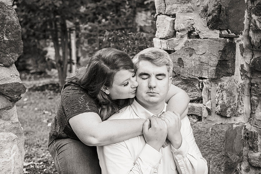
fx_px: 435
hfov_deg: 33.4
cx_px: 130
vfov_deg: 22.6
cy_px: 87
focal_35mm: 60
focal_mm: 60
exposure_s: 1/80
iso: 1600
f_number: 4.5
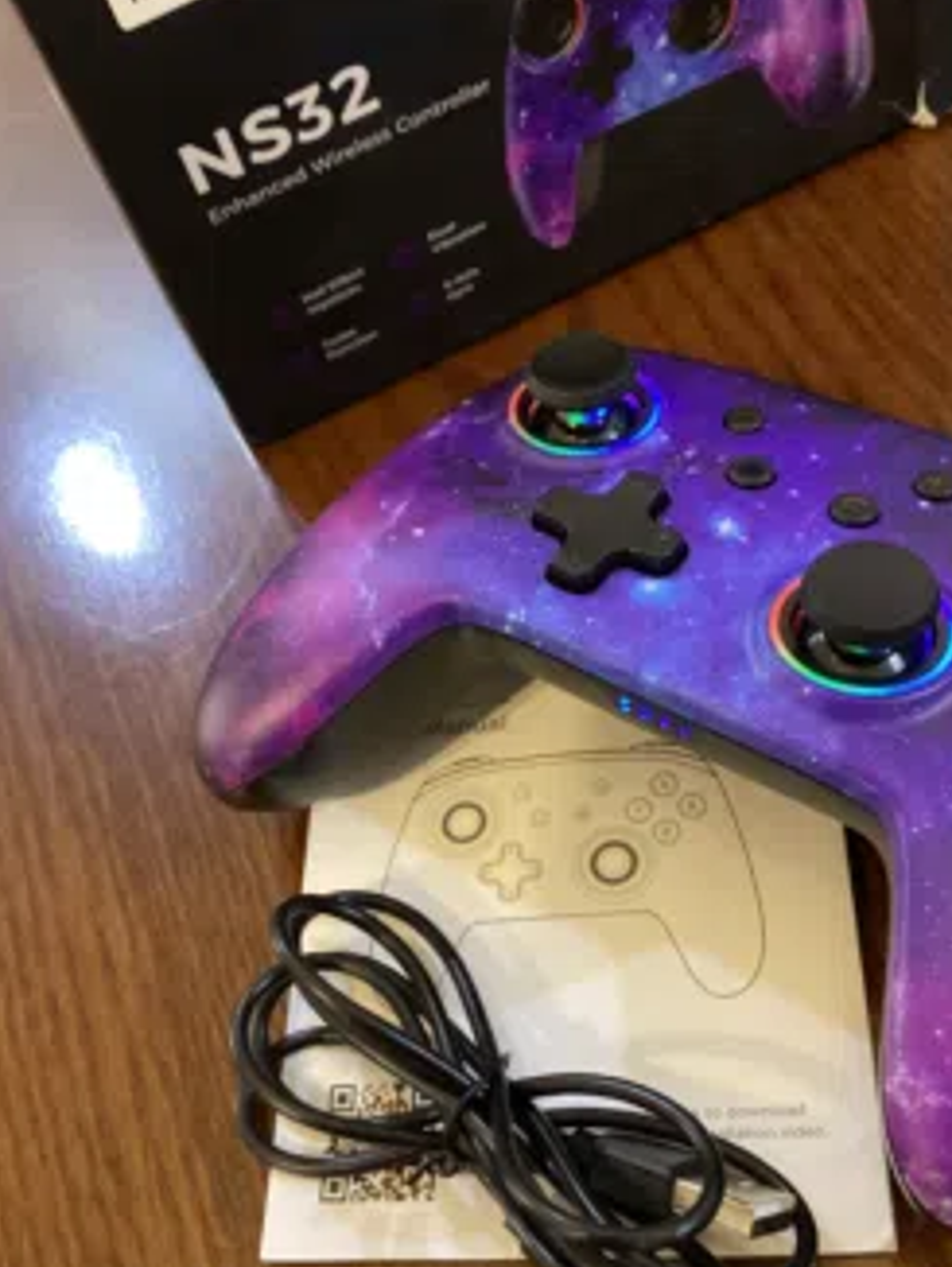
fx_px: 1392
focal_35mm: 38
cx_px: 497
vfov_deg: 48.9
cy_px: 641
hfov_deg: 37.8
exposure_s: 1/33
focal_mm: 3.3
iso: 400
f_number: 2.4
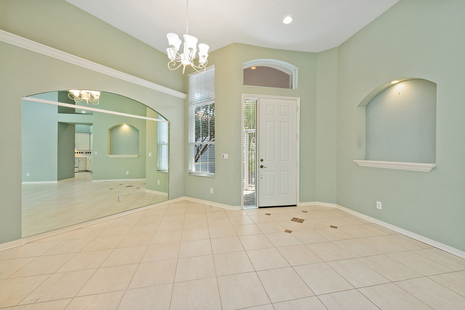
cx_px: 232
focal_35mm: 14
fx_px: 181
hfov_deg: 104.3
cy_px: 155
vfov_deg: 81.2
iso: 100
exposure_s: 1/2.5
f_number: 9
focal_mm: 14
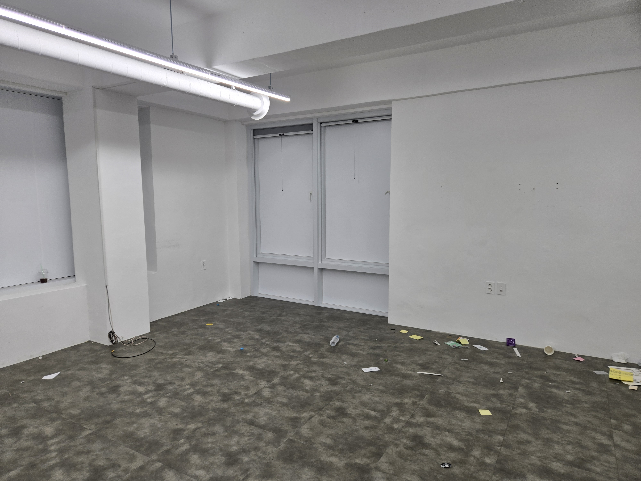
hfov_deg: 73.9
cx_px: 320
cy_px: 240
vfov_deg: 58.9
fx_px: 426
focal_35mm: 23
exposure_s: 1/120
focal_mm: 5.4
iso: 64
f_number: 1.8
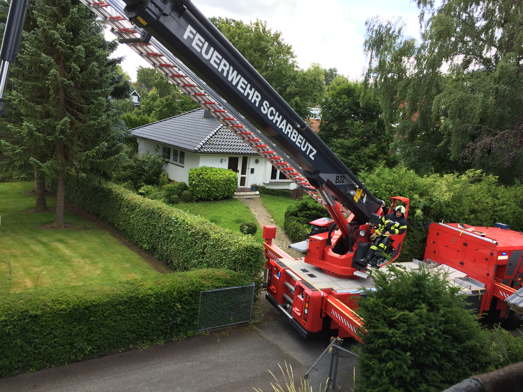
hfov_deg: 61.7
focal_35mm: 29
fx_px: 438
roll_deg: -6.5
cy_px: 196
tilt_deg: -11.3
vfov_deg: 48.2
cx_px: 262
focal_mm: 4.15
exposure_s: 1/276
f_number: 2.2
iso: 32
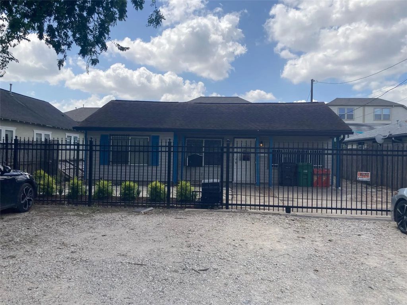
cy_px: 152
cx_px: 204
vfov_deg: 49.7
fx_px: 329
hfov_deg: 63.4
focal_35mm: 28
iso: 20
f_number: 1.8
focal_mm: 3.99
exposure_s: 1/2208
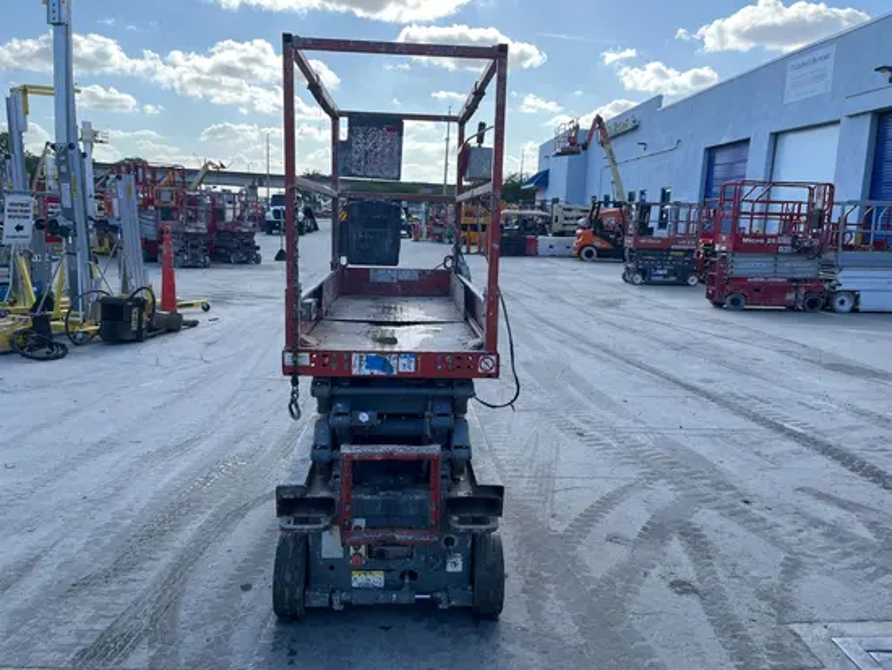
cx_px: 446
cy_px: 335
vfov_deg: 53.1
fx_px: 670
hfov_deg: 67.3
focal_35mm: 26
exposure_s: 1/1558
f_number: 1.6
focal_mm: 5.1
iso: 50
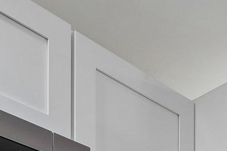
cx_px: 182
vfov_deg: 13.0
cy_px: 376
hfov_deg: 26.2
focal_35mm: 76
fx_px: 479
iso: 250
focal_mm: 10
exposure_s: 1/4
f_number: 8
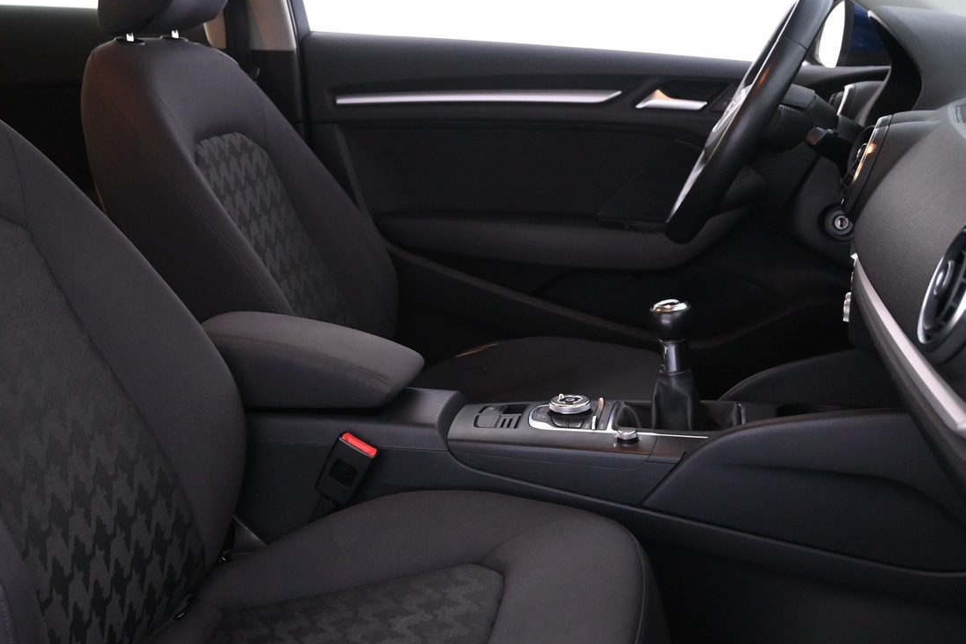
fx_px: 1254
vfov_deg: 28.8
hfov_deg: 41.7
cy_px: 312
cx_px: 340
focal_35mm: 47
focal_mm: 21
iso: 2200
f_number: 4
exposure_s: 1/30
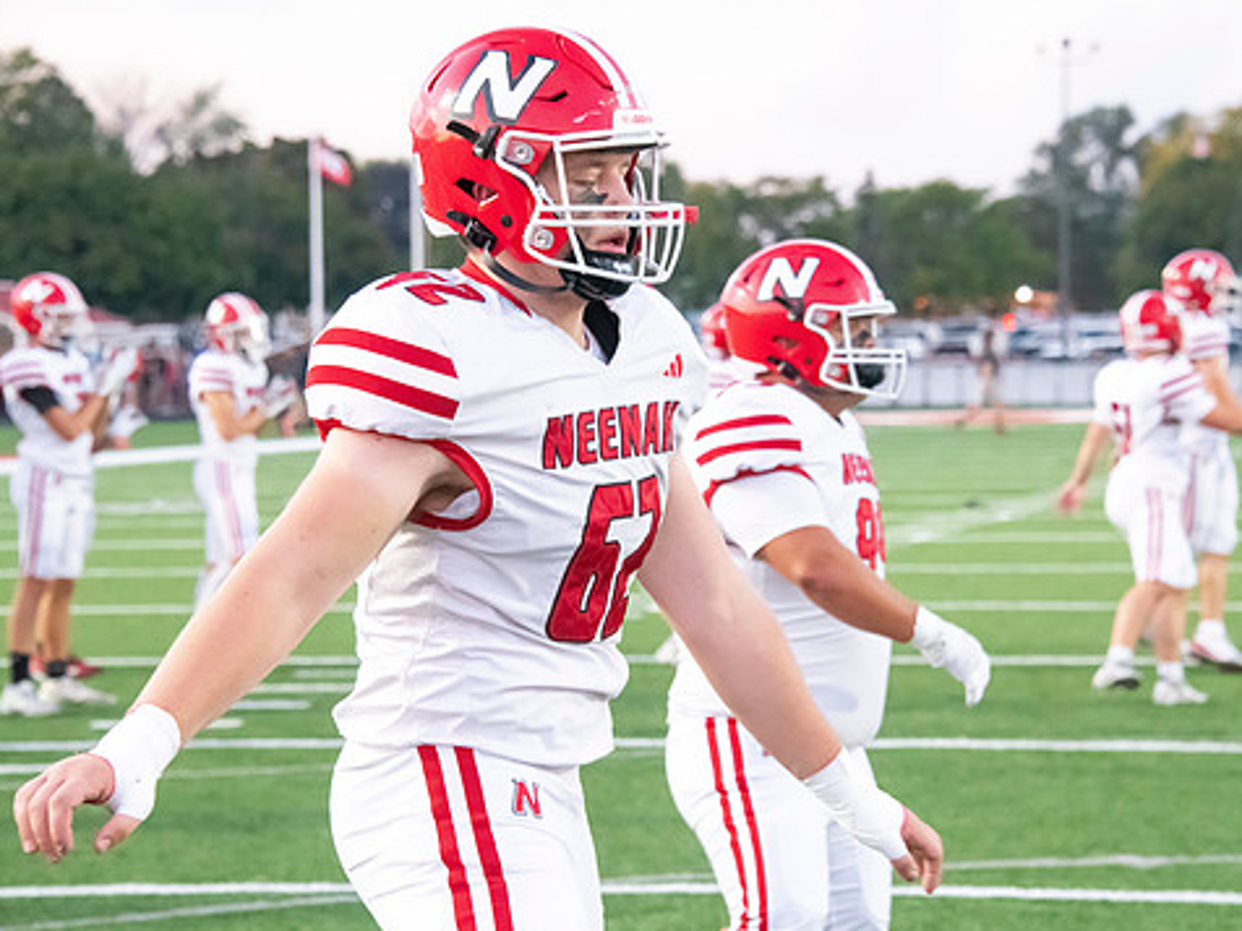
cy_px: 471
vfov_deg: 10.9
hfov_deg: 14.5
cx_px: 697
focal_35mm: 136
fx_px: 4880
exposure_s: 1/500
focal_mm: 116
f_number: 7.1
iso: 10000
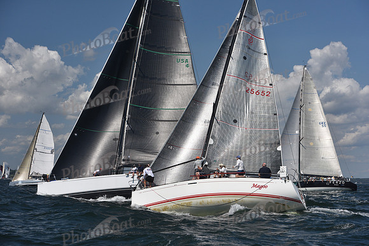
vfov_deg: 19.5
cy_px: 123
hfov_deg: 28.8
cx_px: 184
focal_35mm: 70
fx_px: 718
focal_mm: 70
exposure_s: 1/1000
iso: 250
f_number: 8
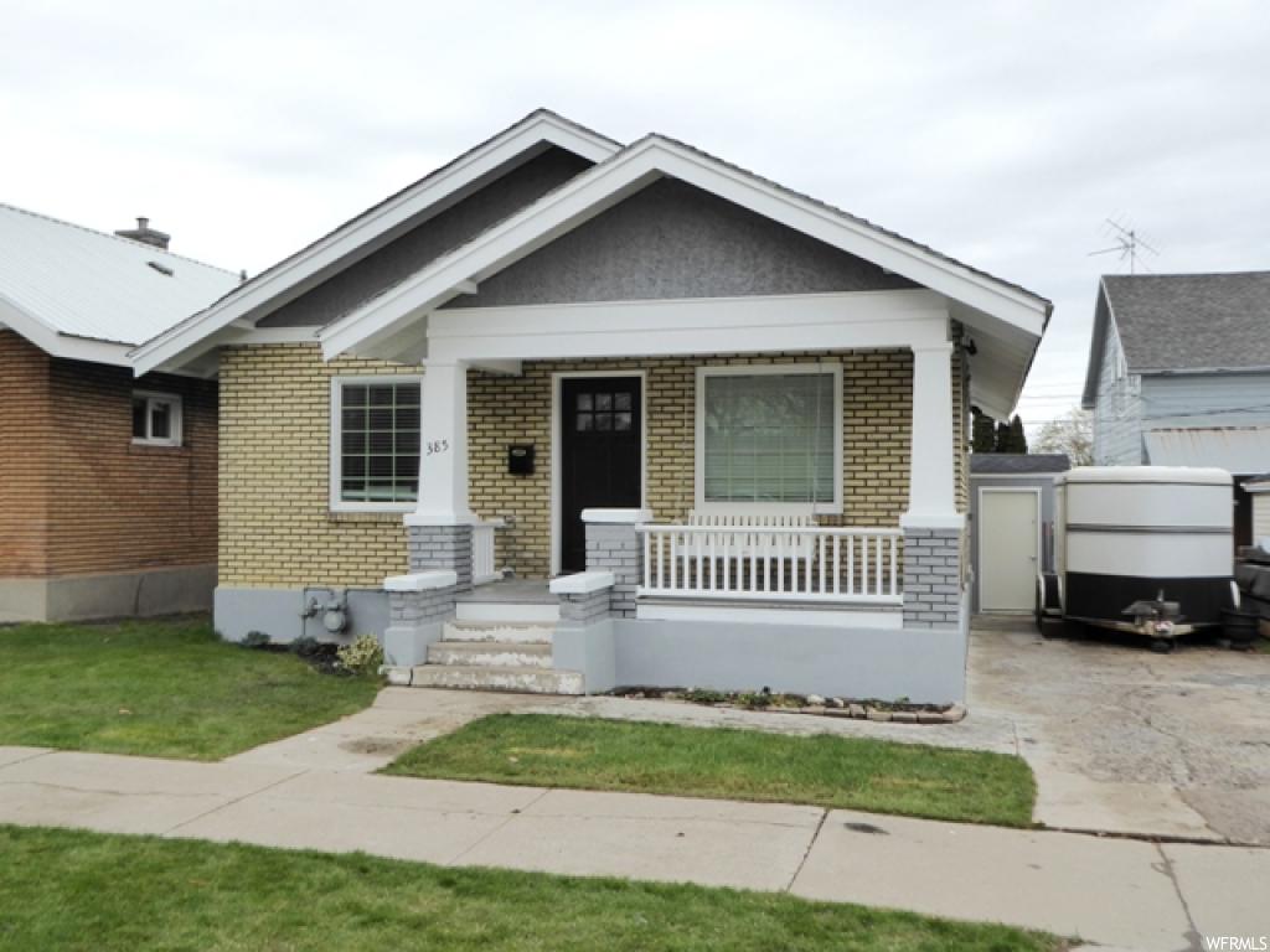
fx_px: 1247
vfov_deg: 41.8
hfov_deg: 54.0
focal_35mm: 34
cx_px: 635
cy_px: 476
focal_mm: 5.8
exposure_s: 1/640
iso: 160
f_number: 3.6
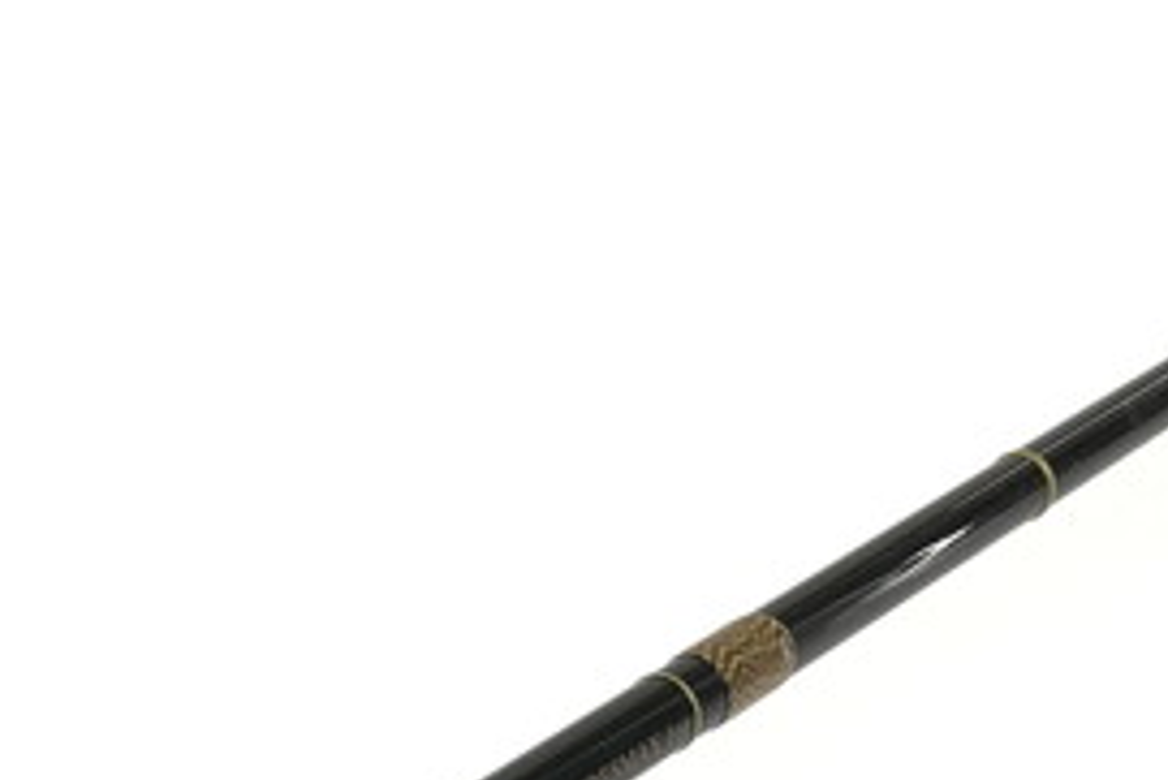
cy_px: 1267
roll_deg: -0.2
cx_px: 112
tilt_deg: -35.6
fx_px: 2792
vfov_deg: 14.5
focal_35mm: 86
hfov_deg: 23.0
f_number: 1.8
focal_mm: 3.99
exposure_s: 1/227
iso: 20
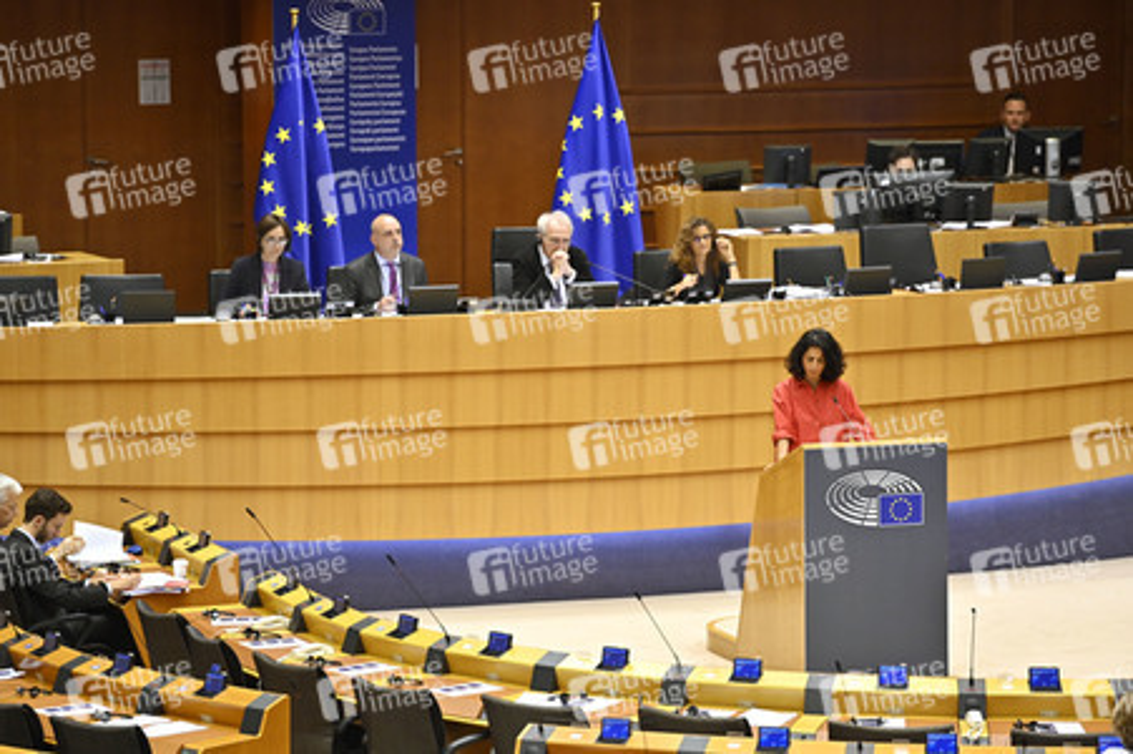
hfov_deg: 11.4
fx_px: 5661
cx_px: 566
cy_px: 377
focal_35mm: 180
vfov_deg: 7.6
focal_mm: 180
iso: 1600
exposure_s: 1/400
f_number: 2.8
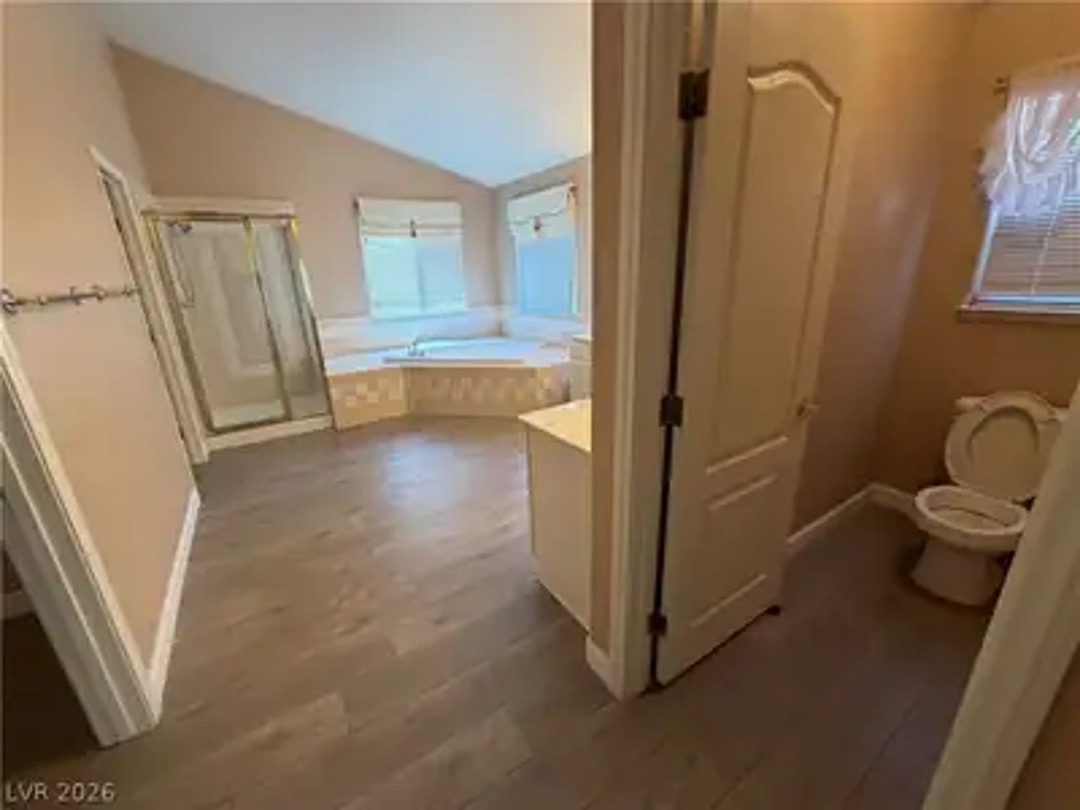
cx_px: 540
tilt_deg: -18.3
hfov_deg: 102.1
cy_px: 405
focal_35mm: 14
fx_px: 437
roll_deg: +3.8
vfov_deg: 85.7
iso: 200
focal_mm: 2.22
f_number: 2.2
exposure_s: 1/60
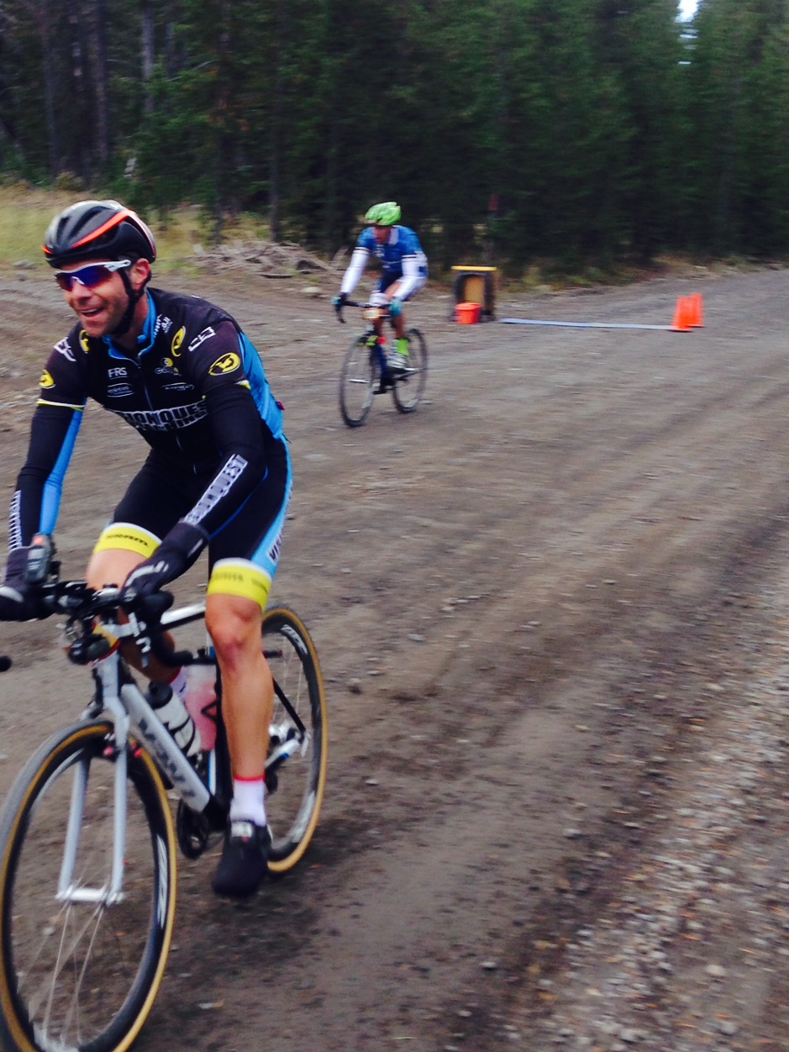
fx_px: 1641
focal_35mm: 54
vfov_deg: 35.5
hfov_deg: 26.5
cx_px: 155
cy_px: 494
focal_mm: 4.12
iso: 50
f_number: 2.4
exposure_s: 1/142
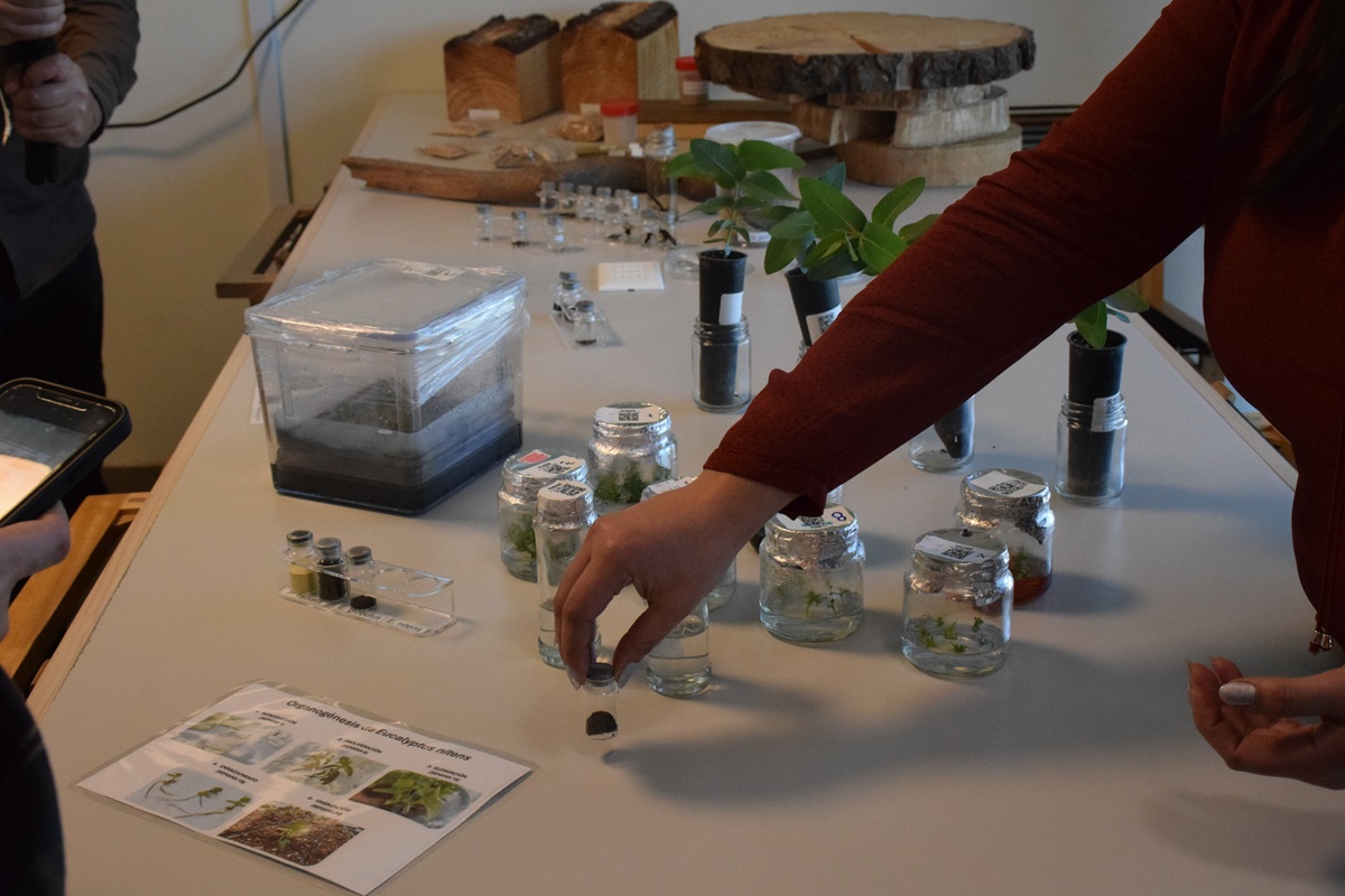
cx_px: 672
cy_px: 448
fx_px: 1793
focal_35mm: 48
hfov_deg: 41.1
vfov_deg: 28.1
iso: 3200
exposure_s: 1/200
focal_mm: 32
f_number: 7.1
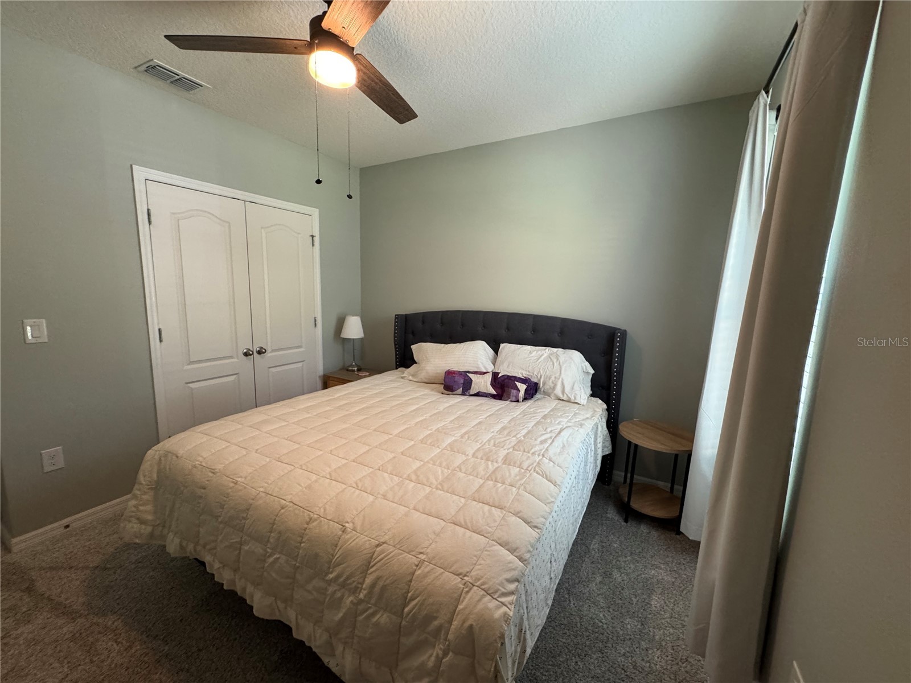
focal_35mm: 14
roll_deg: -1.3
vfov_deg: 85.7
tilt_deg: -8.8
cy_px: 342
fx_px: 368
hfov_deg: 102.1
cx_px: 456
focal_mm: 2.22
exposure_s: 1/60
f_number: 2.2
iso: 400
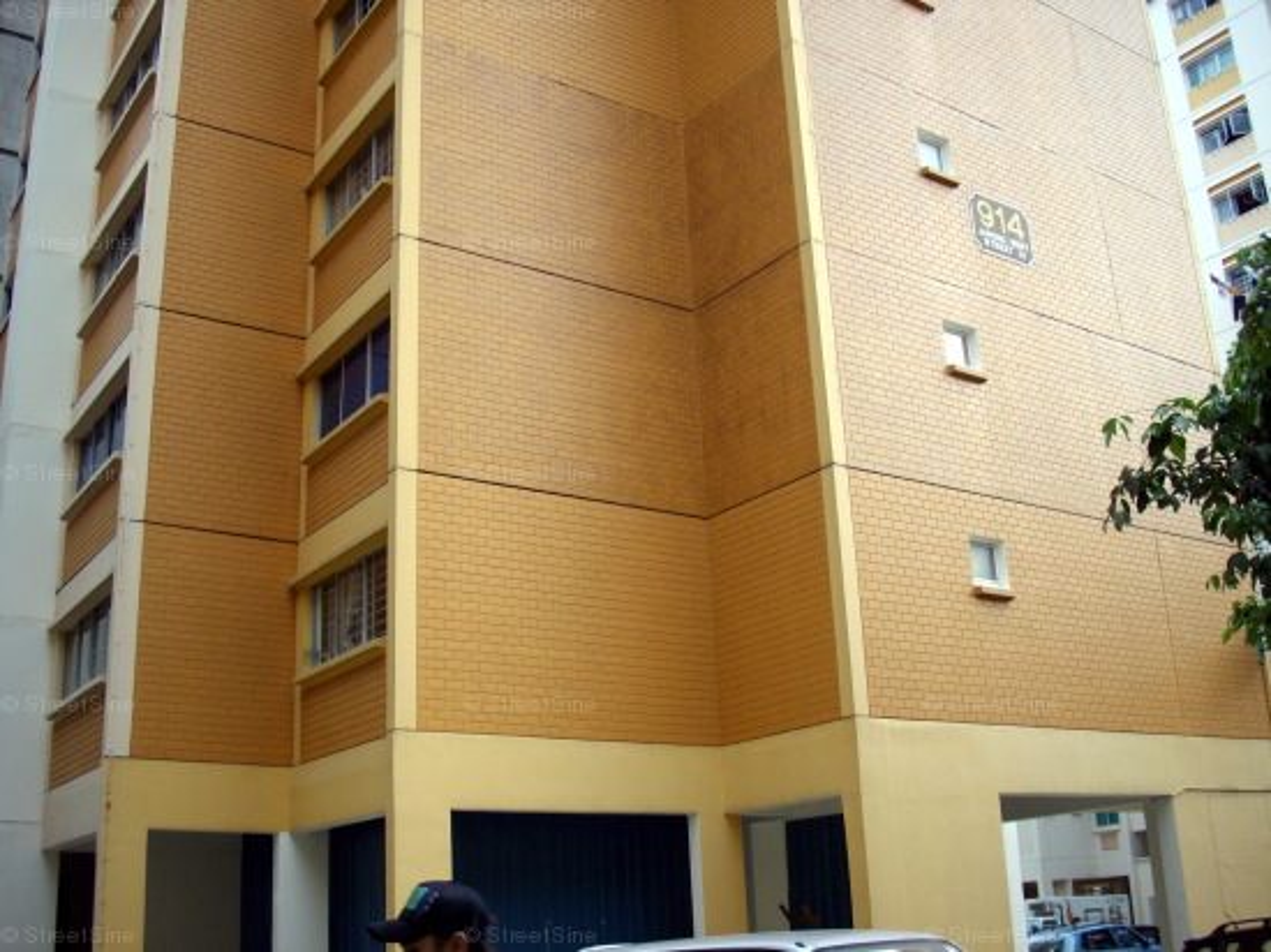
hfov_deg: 50.2
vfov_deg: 38.6
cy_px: 476
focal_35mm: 37
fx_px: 1358
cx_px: 636
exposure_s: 1/125
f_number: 2.8
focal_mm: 6.2
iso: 108
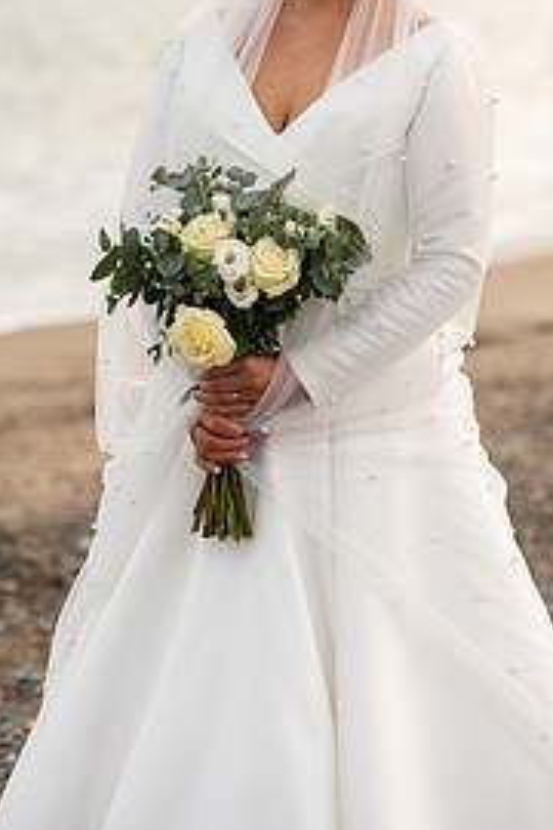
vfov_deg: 9.1
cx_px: 301
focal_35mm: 225
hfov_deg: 6.1
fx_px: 5184
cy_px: 188
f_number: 3.5
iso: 100
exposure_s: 1/200
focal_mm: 135
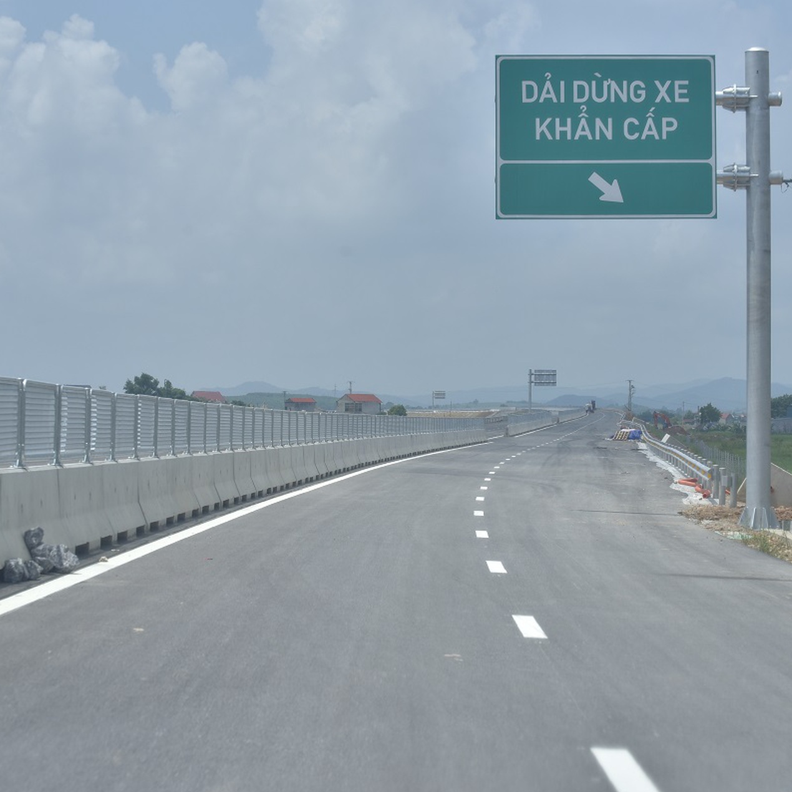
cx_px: 405
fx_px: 2330
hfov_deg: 19.3
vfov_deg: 19.3
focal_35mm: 90
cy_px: 398
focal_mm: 70
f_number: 7.1
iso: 200
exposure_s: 1/400
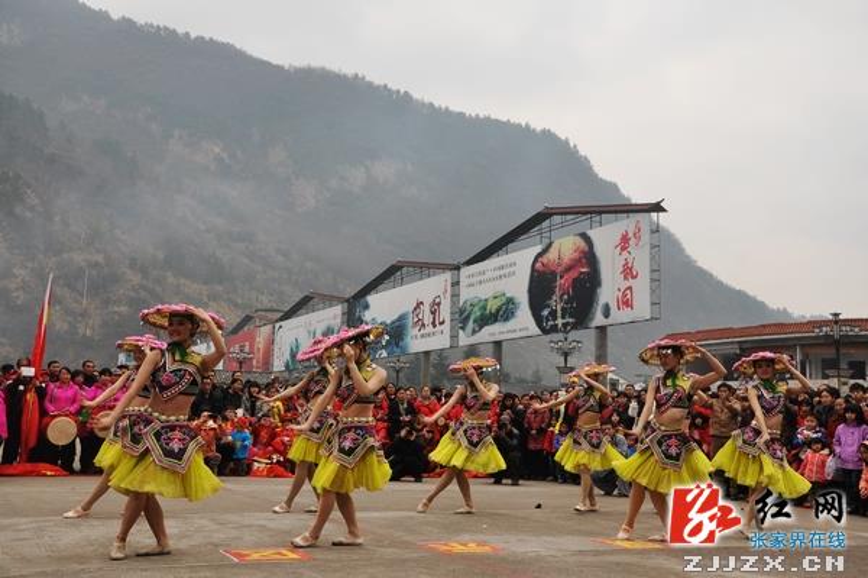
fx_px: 940
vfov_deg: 34.2
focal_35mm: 39
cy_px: 289
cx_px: 434
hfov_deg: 49.6
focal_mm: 26
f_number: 7.1
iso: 200
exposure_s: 1/200
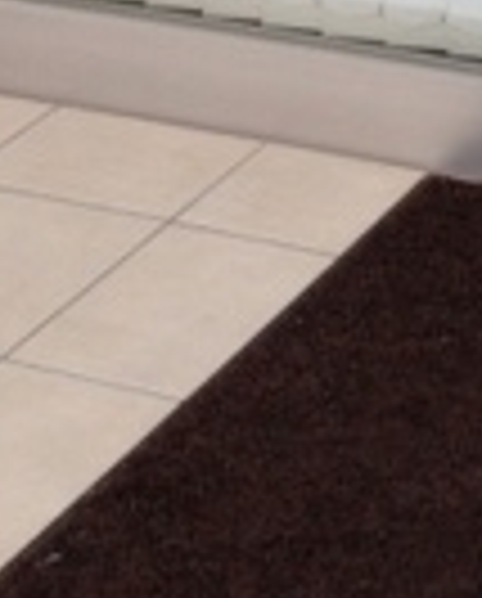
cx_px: 662
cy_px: -589
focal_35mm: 164
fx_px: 2914
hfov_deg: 9.3
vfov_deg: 10.8
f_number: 2.4
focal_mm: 4.28
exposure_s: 1/40
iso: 50
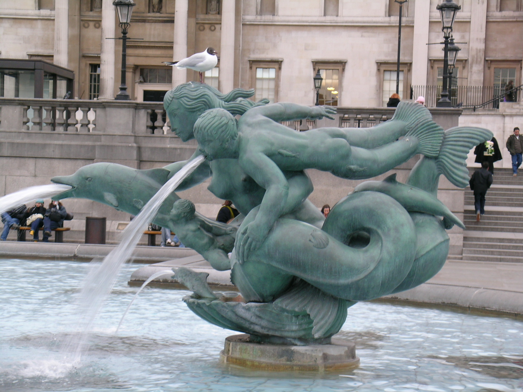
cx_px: 262
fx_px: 1299
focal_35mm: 86
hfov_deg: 22.8
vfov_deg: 17.2
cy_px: 196
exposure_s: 1/28.5
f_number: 4.2
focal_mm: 17.8
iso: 50
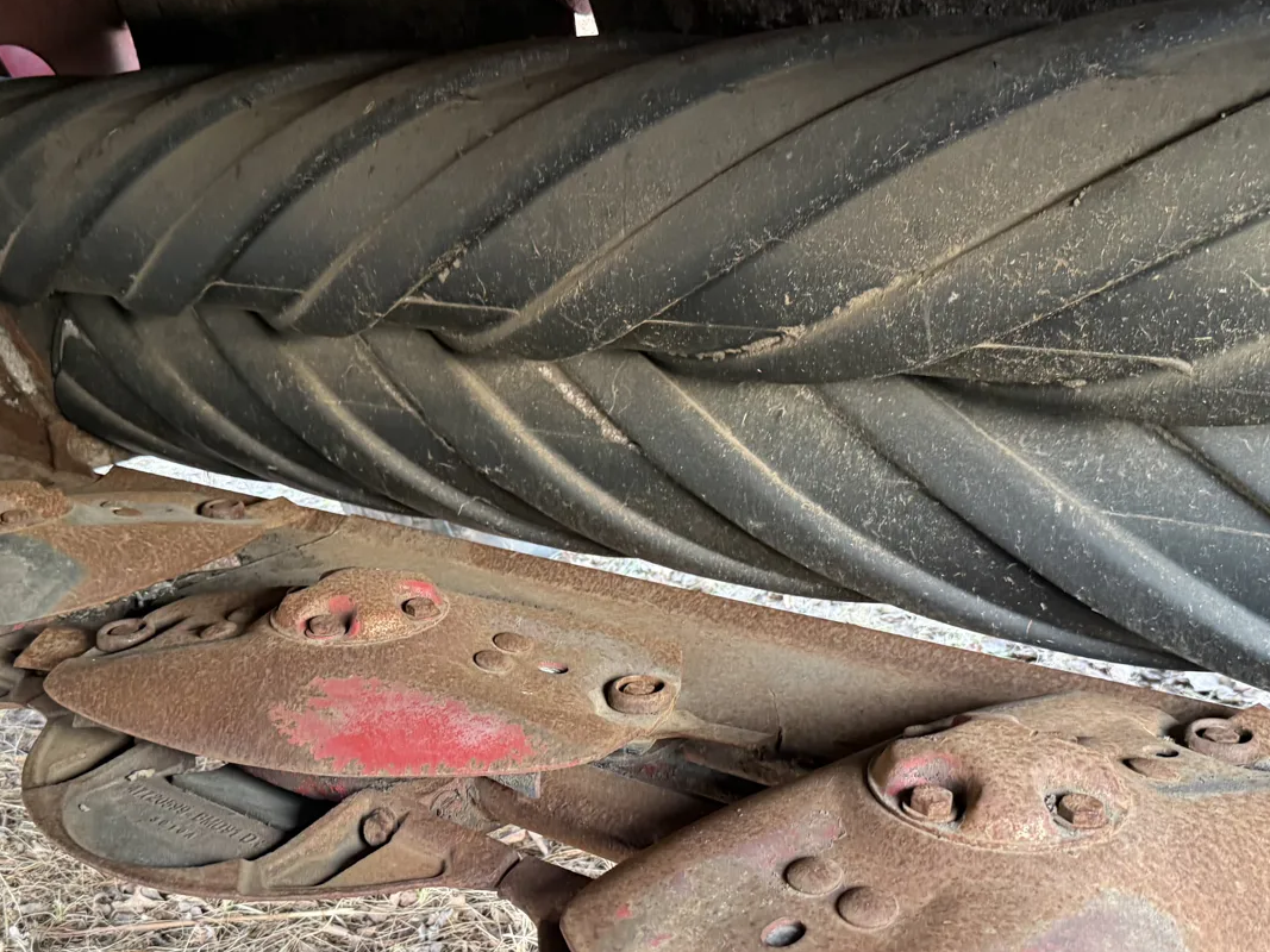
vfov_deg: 39.4
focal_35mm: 36
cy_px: 596
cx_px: 557
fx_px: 1321
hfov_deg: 51.2
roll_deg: +1.4
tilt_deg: -21.9
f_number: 1.78
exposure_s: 1/60
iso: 400
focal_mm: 6.76
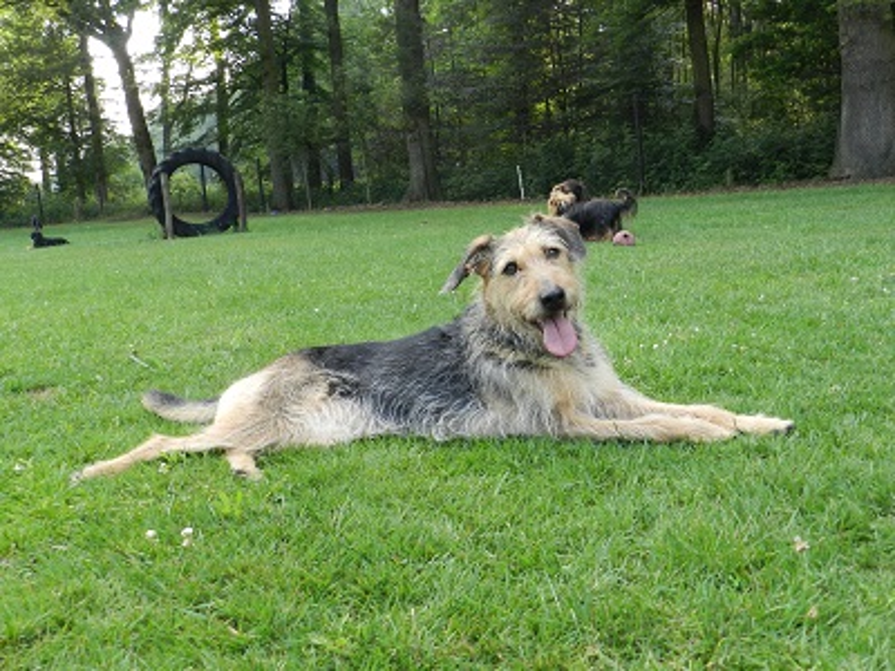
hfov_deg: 49.0
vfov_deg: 37.7
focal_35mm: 38
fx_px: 982
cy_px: 336
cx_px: 448
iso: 160
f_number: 4
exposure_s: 1/100
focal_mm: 6.7
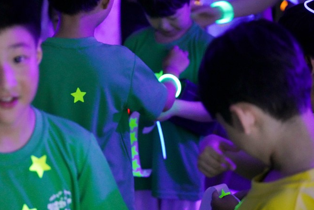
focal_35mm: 95
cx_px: 105
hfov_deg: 21.4
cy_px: 111
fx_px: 829
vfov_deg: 14.4
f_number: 2.8
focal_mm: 70
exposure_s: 1/60
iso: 12800
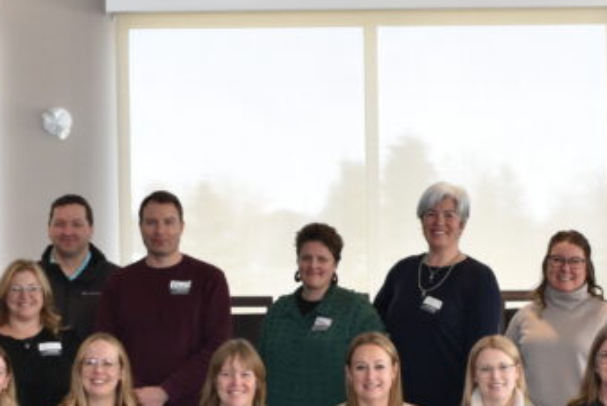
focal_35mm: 114
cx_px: 242
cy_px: 290
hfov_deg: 18.0
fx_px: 1916
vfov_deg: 12.1
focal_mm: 25
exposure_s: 1/200
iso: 560
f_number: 5
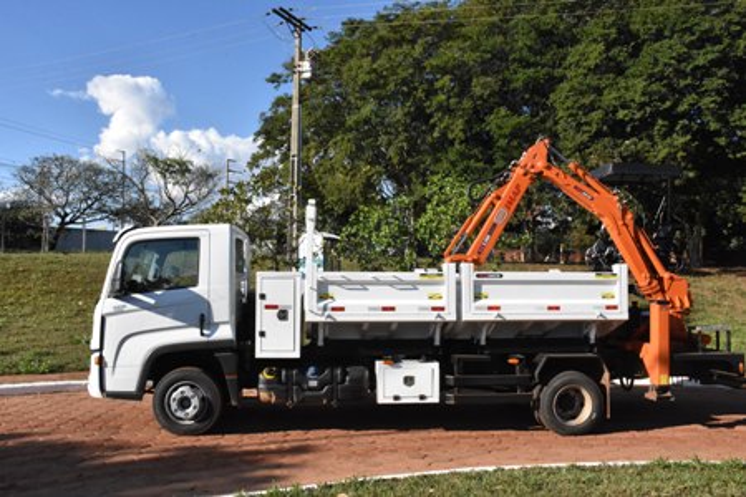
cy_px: 248
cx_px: 373
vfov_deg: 43.6
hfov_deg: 61.9
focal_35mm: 30
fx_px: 622
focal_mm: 20
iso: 3200
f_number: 18
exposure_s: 1/1250
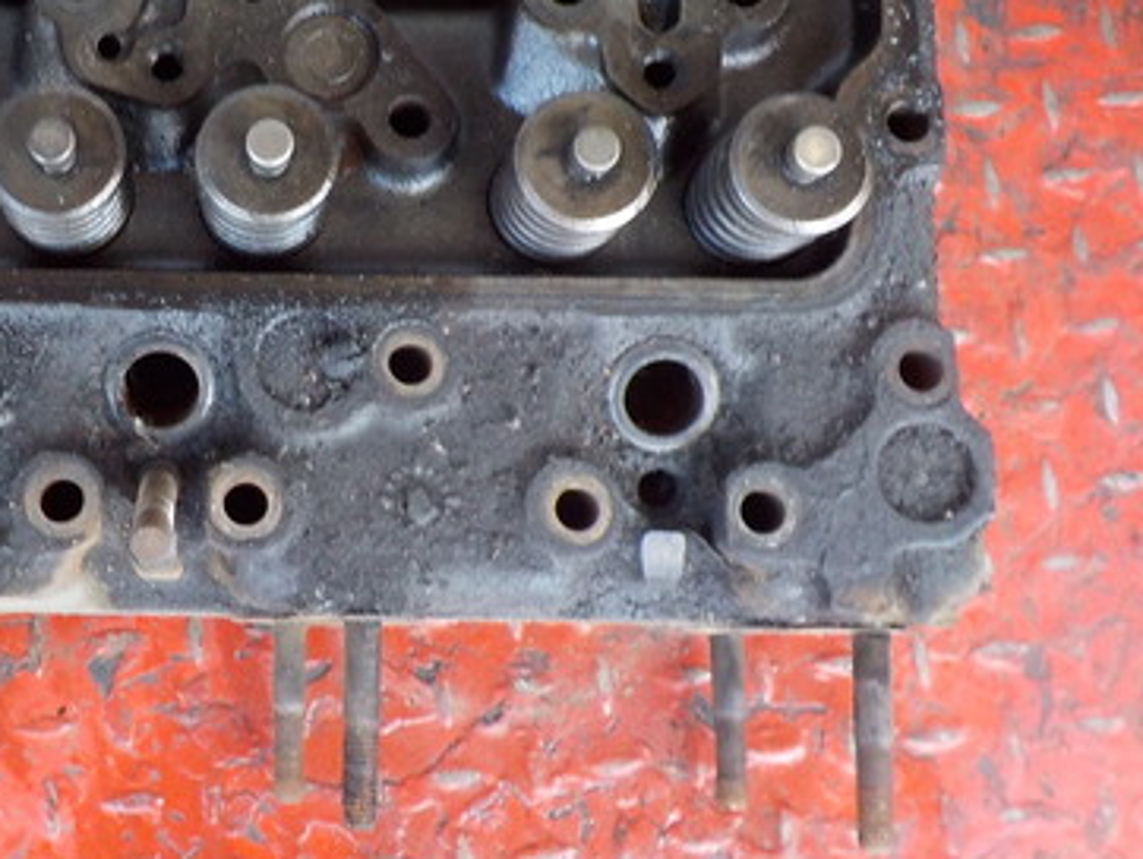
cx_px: 183
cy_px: 319
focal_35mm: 53
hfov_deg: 34.7
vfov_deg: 27.5
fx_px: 1751
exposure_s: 1/30
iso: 200
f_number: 3.3
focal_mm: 4.1
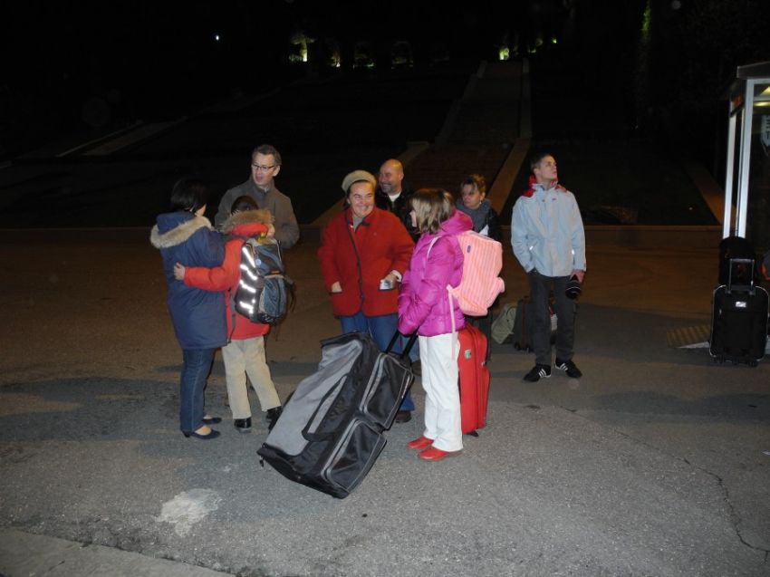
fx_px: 623
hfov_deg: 63.5
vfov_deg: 49.7
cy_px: 288
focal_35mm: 28
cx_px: 385
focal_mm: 6
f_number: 2.8
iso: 251
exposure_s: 1/30
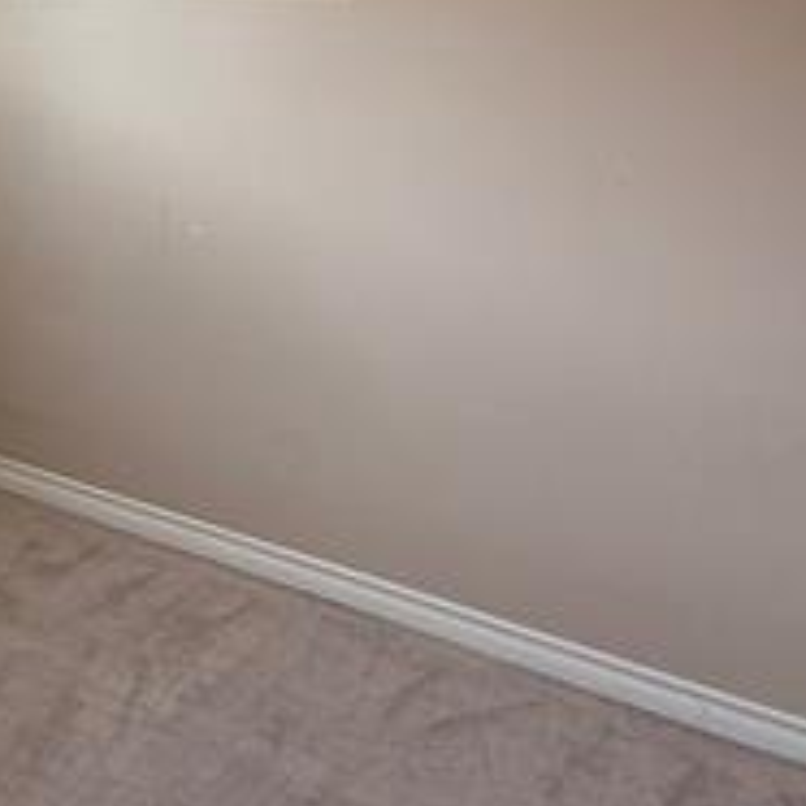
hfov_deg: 25.8
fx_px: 1343
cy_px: 48
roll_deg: -1.7
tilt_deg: -3.7
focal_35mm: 51
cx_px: -373
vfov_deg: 31.5
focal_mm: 2.22
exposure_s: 1/99
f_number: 2.2
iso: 80
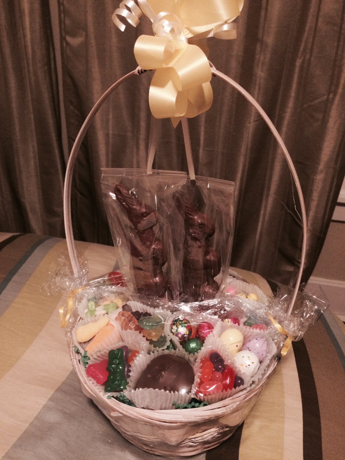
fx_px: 385
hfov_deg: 48.2
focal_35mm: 29
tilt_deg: -27.7
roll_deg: -3.3
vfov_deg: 61.7
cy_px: 230
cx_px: 172
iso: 320
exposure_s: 1/15
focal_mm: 4.15
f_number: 2.2
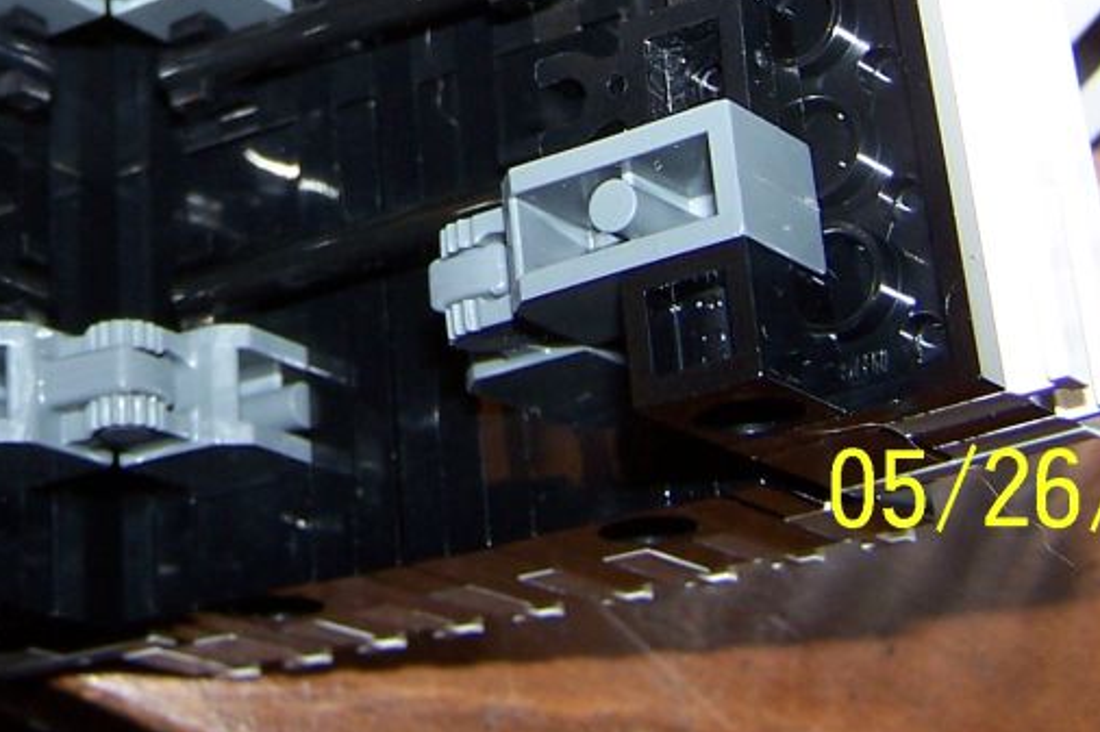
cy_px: -239
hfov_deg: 21.1
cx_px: 163
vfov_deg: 13.8
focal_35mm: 95
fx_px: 2902
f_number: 2.8
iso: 80
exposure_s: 1/60
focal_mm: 6.3
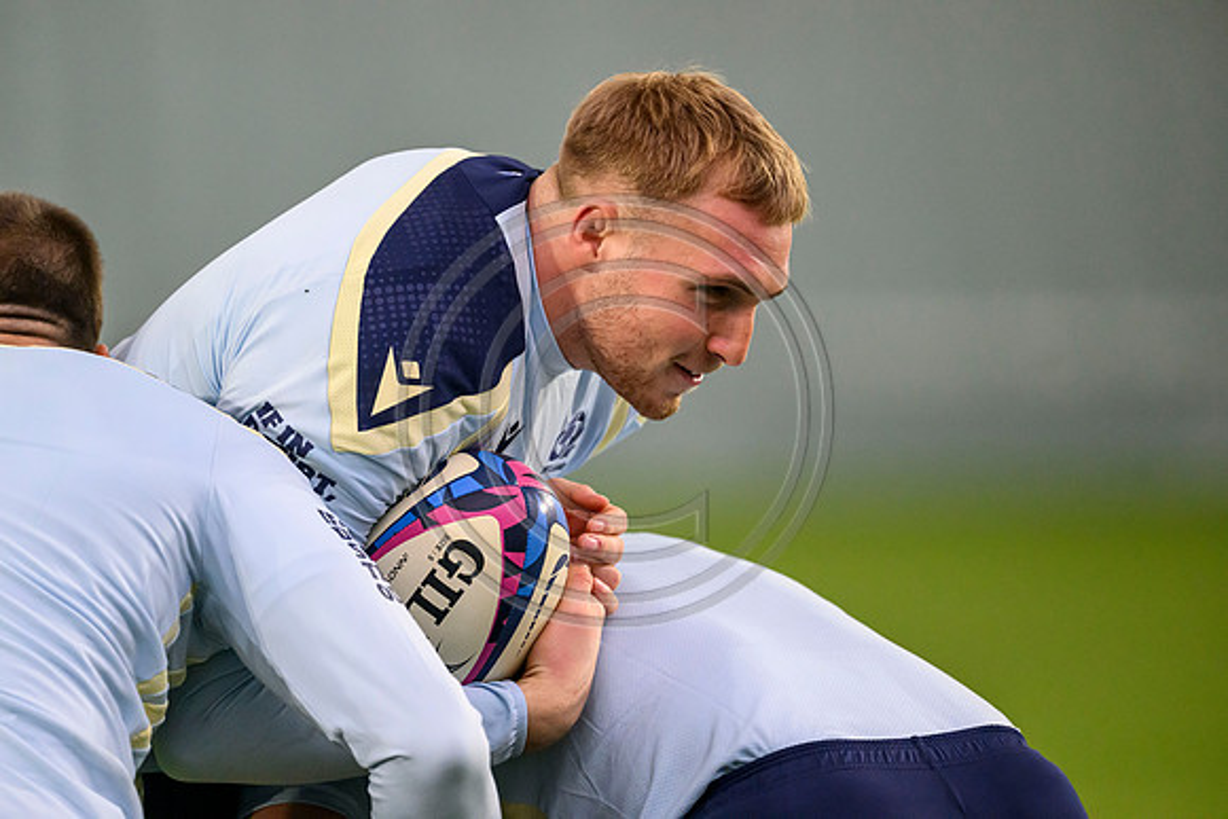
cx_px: 614
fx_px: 13647
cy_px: 410
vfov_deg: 3.4
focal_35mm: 400
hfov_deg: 5.2
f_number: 3.2
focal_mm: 400
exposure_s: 1/2000
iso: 6400
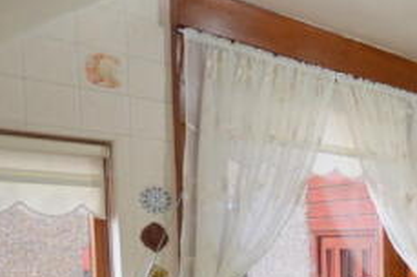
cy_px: 290
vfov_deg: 28.7
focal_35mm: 43
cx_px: 523
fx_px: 497
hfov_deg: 34.4
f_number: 3.5
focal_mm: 10
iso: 500
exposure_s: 1/60
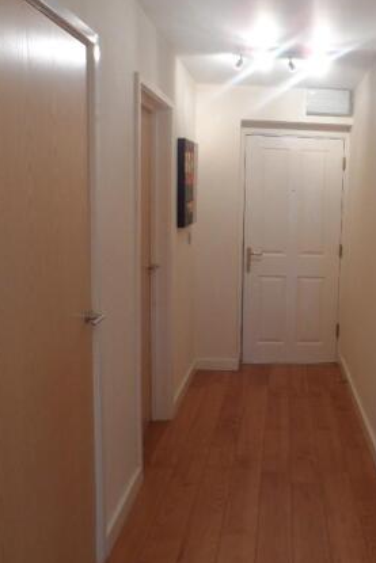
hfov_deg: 33.1
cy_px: 280
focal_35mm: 38
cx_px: 345
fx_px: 595
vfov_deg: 50.7
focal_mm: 4.9
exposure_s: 1/20
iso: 100
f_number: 3.3
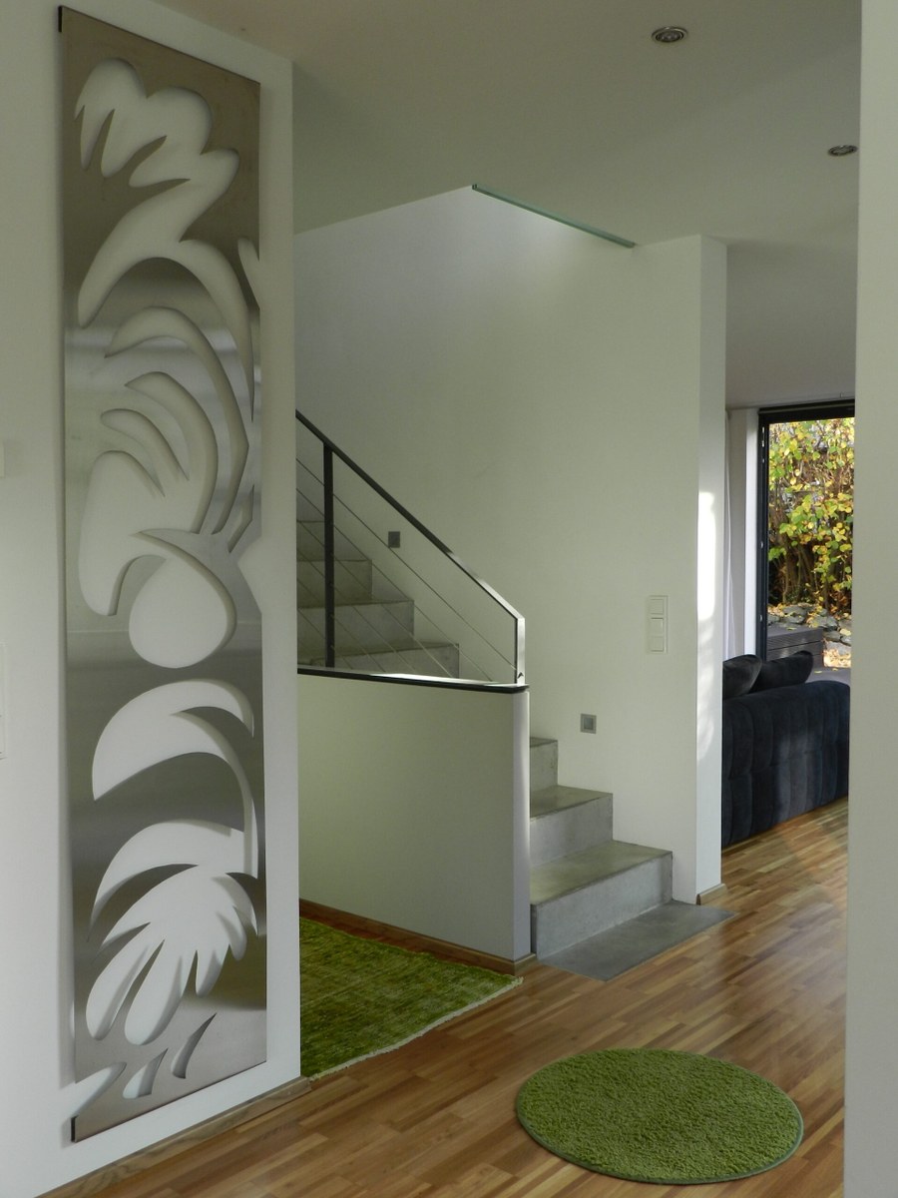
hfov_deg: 44.2
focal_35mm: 32
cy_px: 599
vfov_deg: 56.8
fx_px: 1107
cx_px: 449
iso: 160
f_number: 3.7
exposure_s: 1/80
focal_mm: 5.6
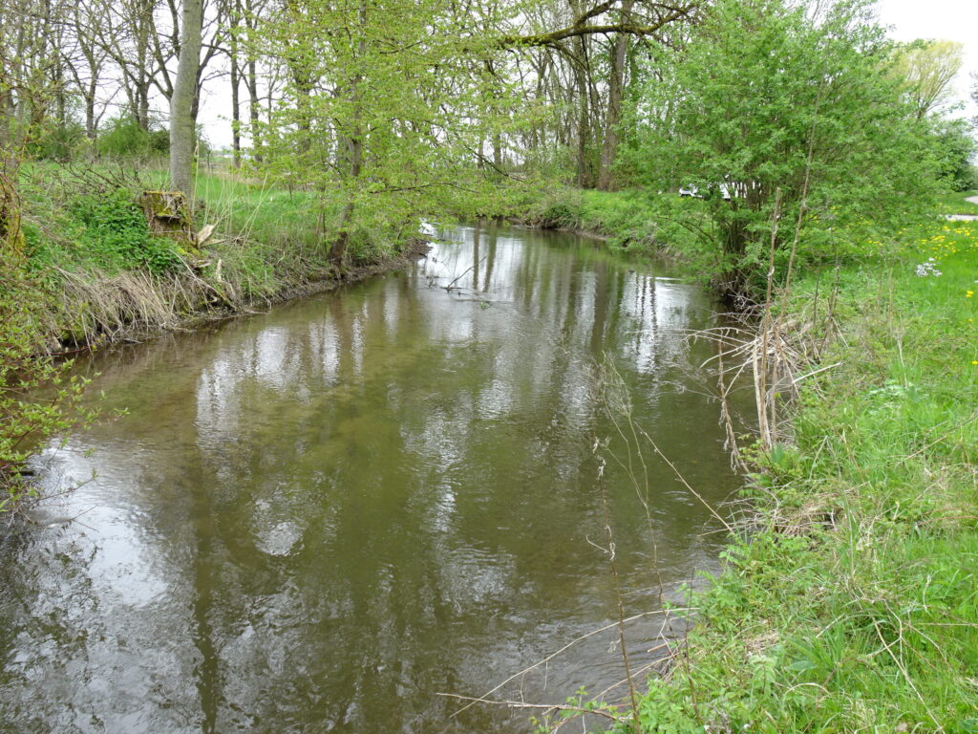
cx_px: 489
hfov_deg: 60.0
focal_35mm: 30
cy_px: 367
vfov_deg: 46.8
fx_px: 848
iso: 80
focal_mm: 5.09
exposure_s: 1/80
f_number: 3.5
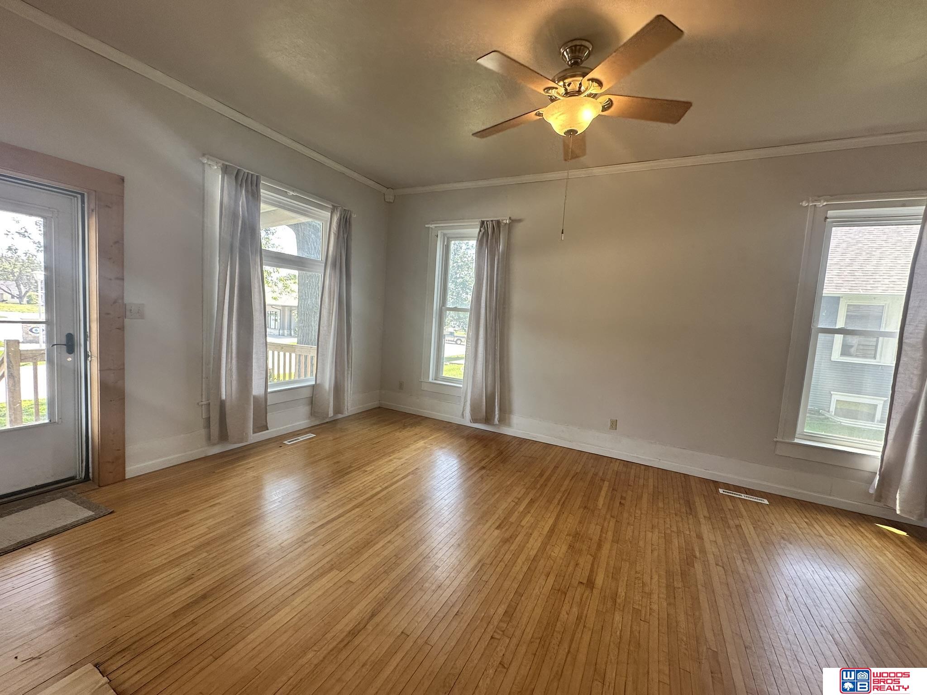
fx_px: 375
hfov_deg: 102.1
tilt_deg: -5.2
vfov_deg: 85.7
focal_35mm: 14
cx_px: 464
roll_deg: -3.6
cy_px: 348
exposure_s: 1/99
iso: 80
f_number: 2.2
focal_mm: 2.22
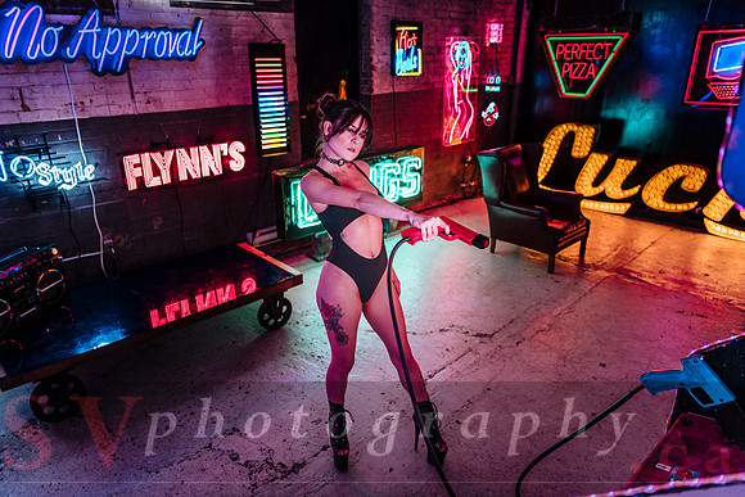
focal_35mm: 24
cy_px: 248
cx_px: 372
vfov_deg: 53.2
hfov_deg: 73.7
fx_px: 497
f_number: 2.8
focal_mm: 24
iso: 200
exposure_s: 1/100
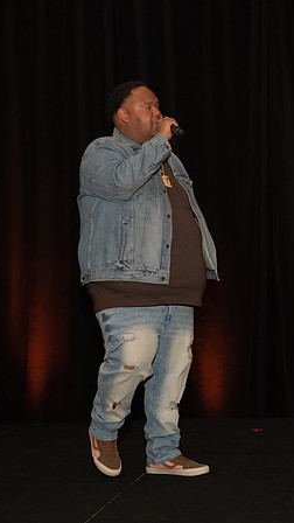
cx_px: 168
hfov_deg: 15.3
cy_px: 262
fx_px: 1095
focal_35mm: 79
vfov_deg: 26.8
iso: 320
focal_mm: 75
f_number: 7.1
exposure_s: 1/60
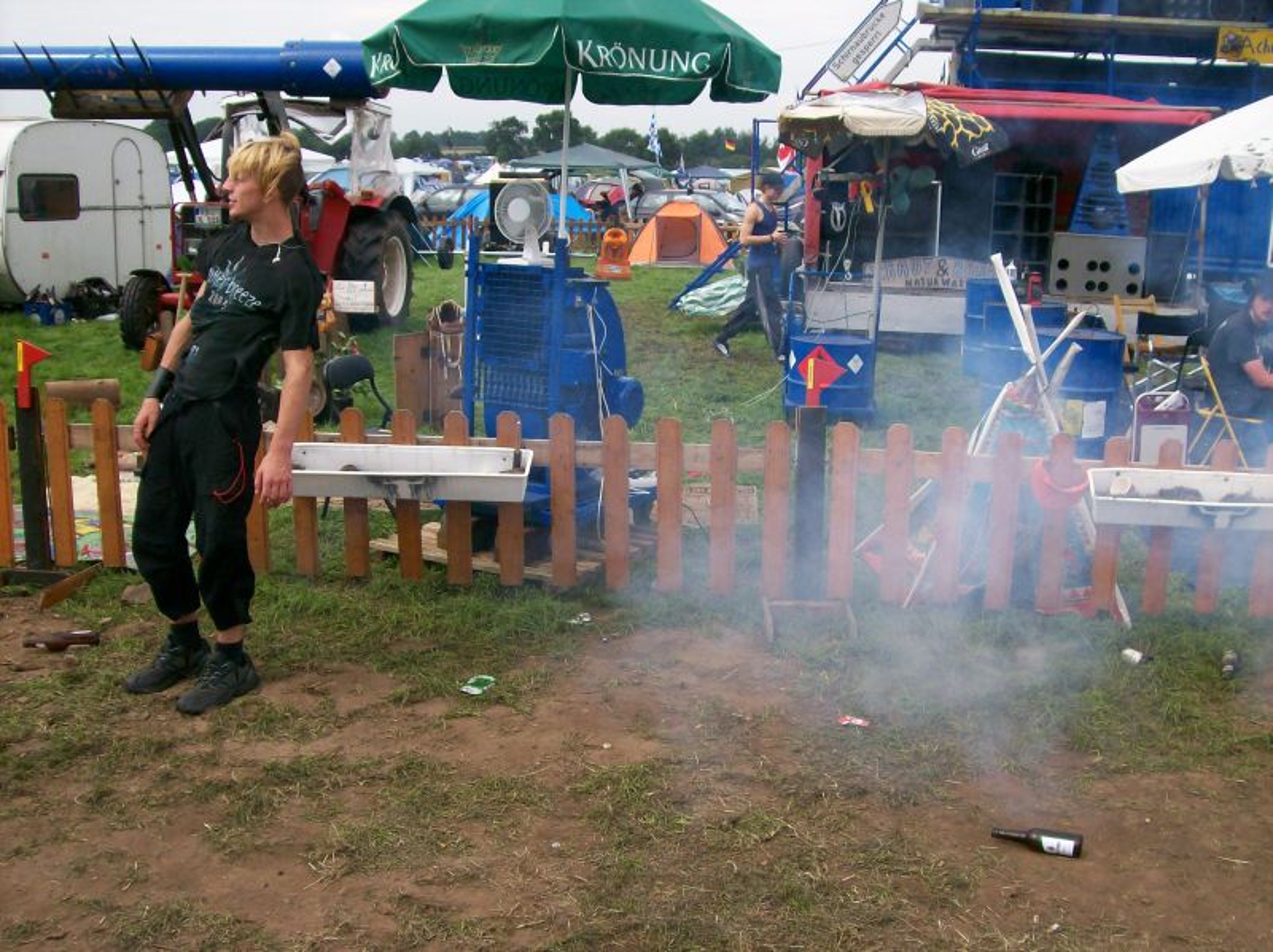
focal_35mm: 36
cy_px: 476
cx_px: 636
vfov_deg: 39.6
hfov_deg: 51.4
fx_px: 1322
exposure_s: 1/400
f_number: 4.8
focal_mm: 6
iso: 80
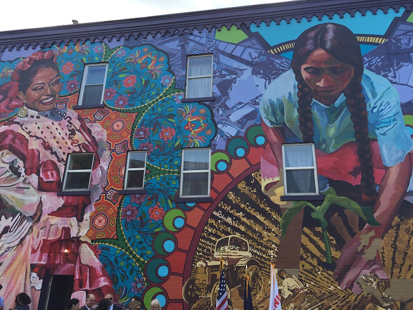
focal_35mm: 29
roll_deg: -3.1
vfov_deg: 48.2
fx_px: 346
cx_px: 206
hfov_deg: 61.7
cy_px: 155
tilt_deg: +20.5
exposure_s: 1/628
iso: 32
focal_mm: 4.15
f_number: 2.2
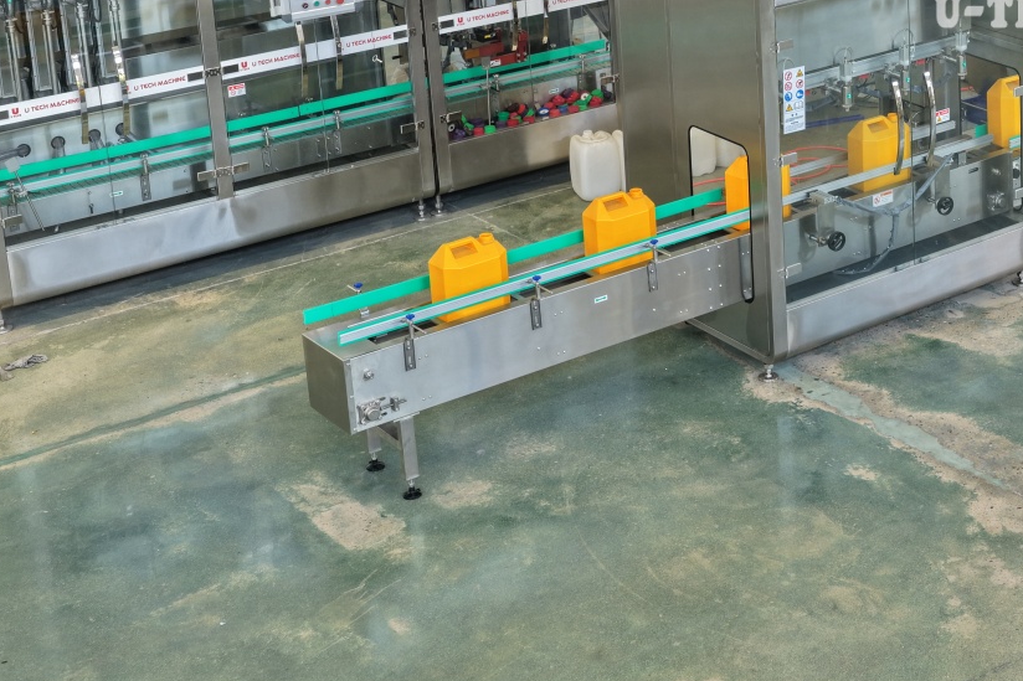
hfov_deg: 27.9
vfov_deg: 19.3
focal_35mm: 68
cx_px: 1025
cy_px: -28
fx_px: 1932
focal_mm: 14.45
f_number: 2.8
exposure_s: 1/25
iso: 160
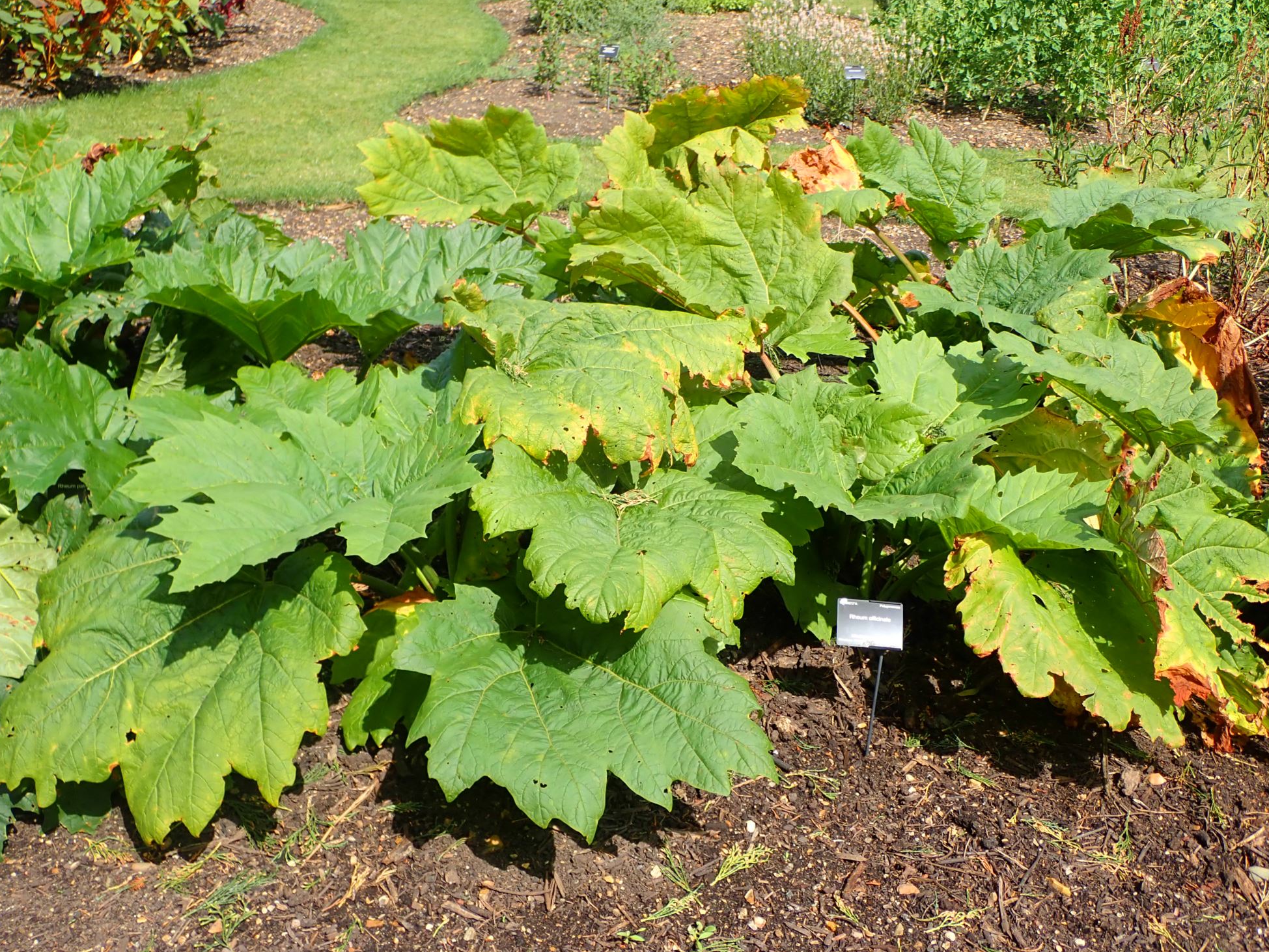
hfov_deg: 47.9
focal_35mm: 39
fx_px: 1430
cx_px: 646
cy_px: 475
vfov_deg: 36.8
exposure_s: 1/640
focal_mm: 6.86
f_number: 3.5
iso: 100
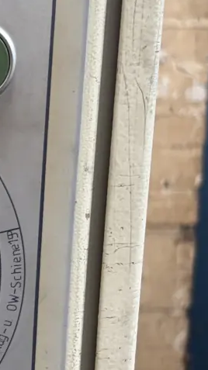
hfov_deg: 10.1
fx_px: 1119
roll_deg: -0.3
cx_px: -151
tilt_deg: -10.7
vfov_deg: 18.8
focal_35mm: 114
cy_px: 209
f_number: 1.6
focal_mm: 5.96
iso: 160
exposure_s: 1/60
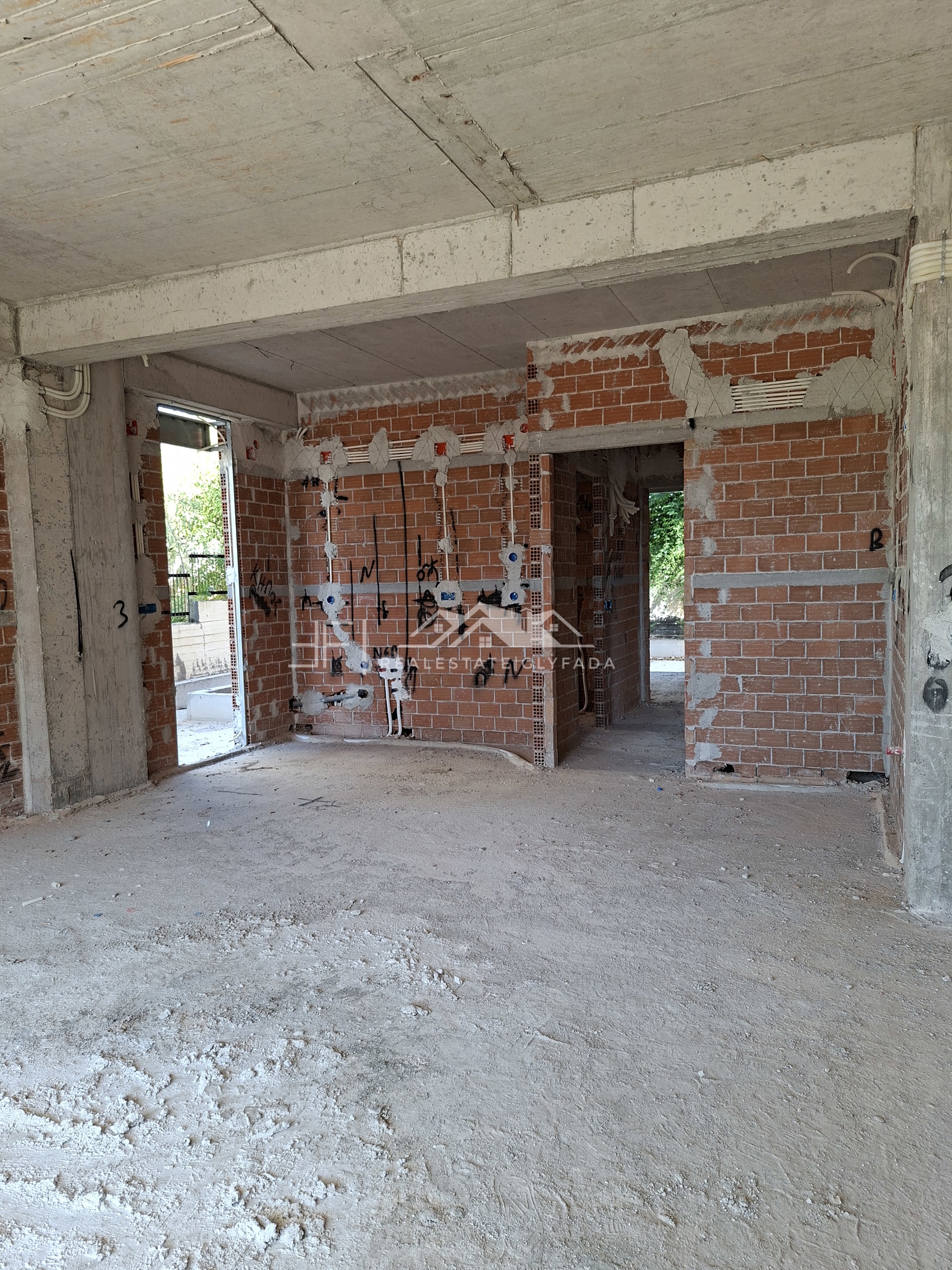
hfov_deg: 58.9
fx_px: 843
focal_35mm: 23
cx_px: 476
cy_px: 635
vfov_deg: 73.9
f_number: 1.8
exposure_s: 1/120
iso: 64
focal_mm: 5.54
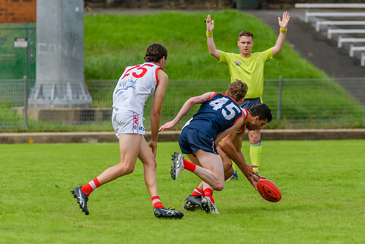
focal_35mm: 698
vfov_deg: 2.0
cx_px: 210
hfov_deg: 3.0
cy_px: 161
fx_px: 7078
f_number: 6.3
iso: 800
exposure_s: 1/2500
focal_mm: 420
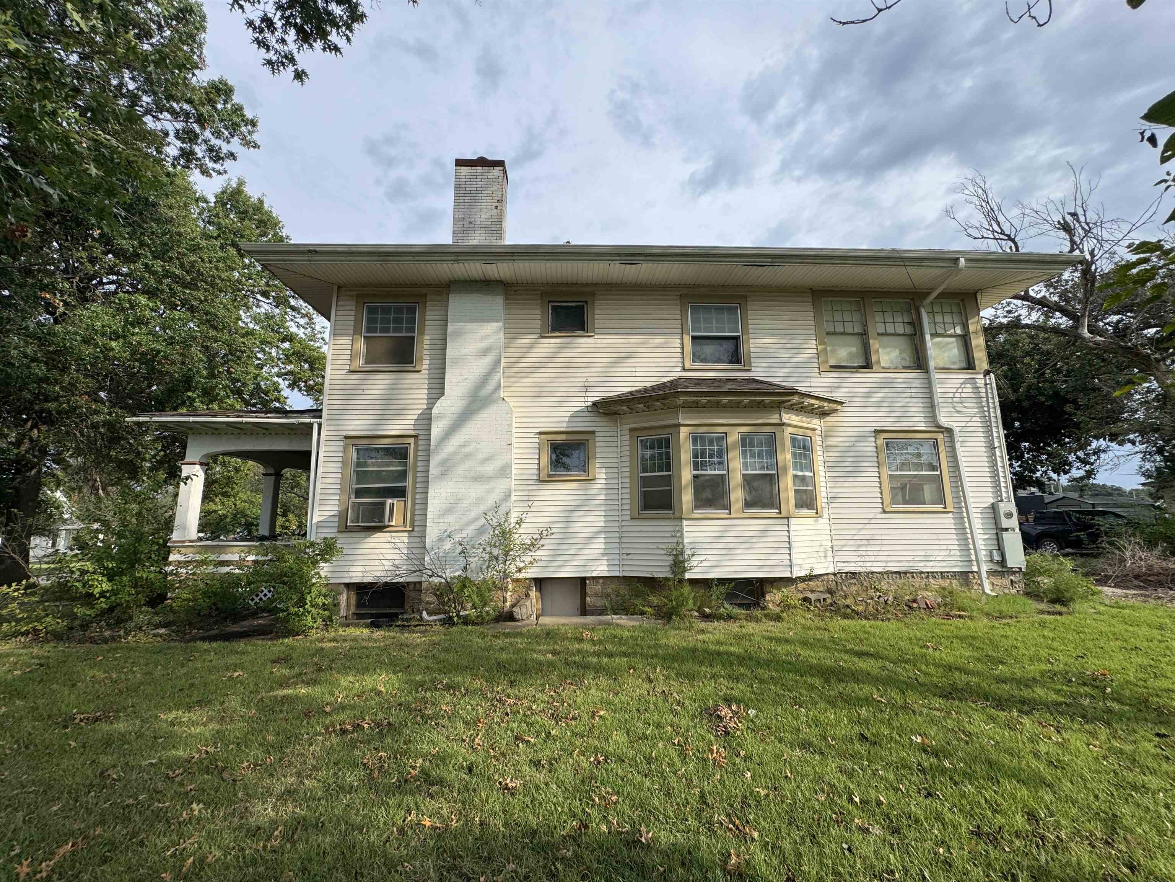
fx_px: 475
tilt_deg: +11.2
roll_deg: +1.2
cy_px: 441
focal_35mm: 14
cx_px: 588
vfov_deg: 85.7
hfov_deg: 102.1
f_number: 2.2
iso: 50
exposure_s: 1/1048
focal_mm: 2.22
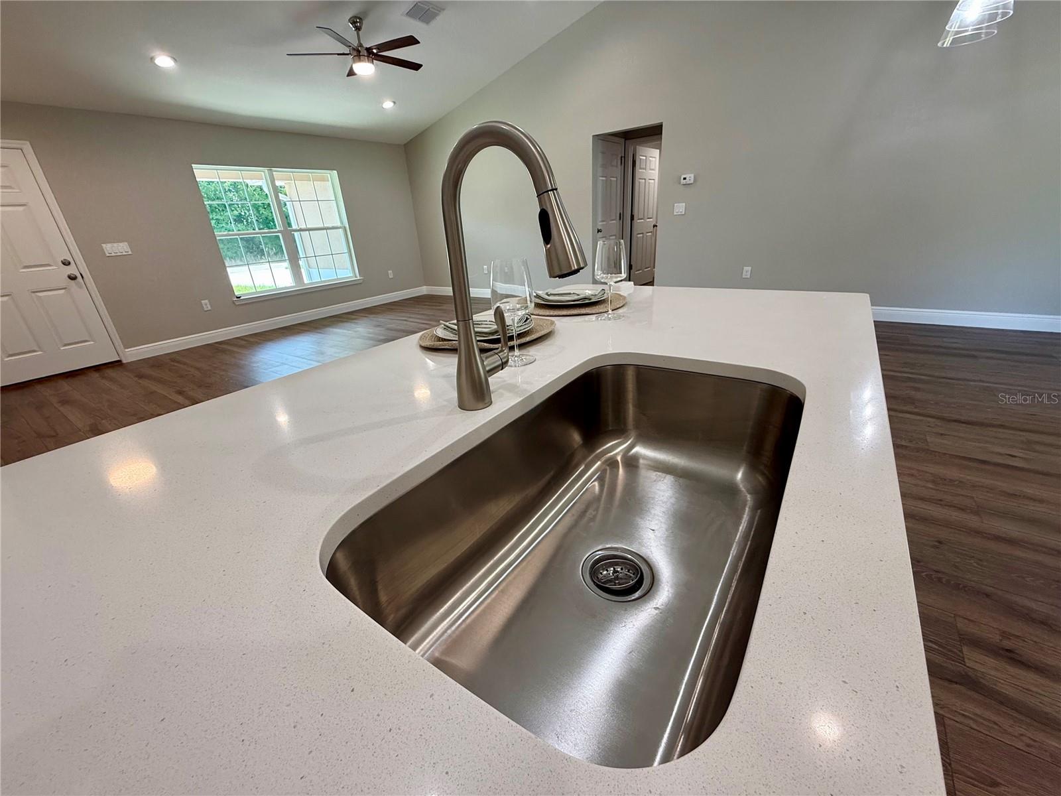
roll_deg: +3.5
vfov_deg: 85.7
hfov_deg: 102.1
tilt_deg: -23.6
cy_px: 398
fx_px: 429
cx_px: 530
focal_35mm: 14
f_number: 2.2
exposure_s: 1/120
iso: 160
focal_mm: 2.22
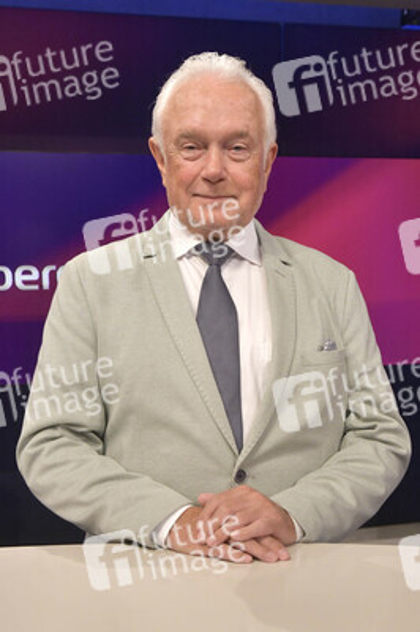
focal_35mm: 34
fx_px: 596
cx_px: 210
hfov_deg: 38.8
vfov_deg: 55.8
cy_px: 316
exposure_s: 1/250
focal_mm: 34
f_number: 6.3
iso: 2500
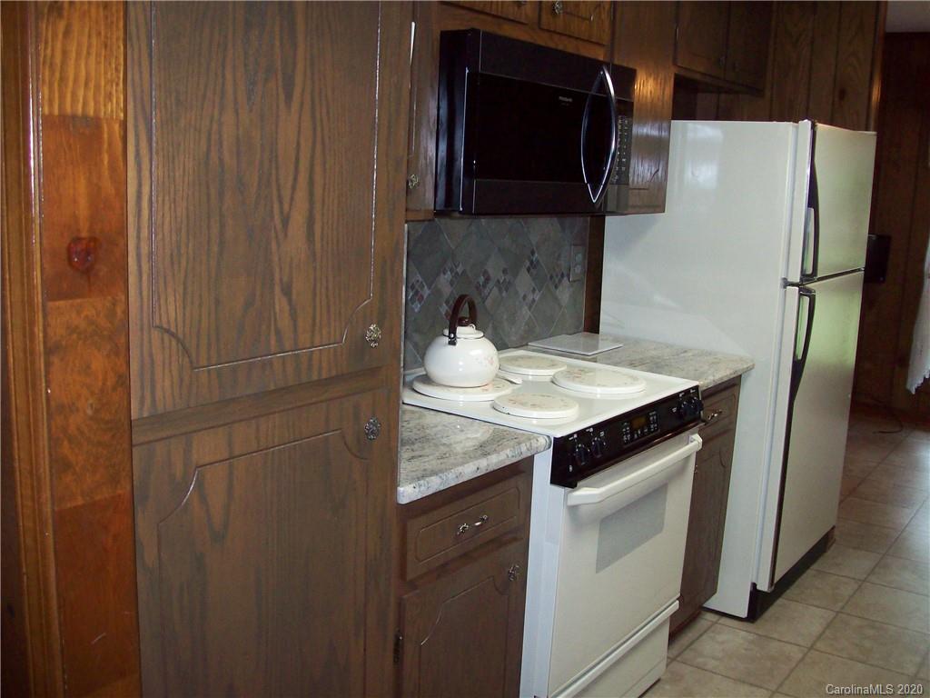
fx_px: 967
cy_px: 349
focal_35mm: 36
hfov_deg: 51.4
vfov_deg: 39.7
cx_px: 465
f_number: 2.7
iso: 200
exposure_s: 1/64
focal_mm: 6
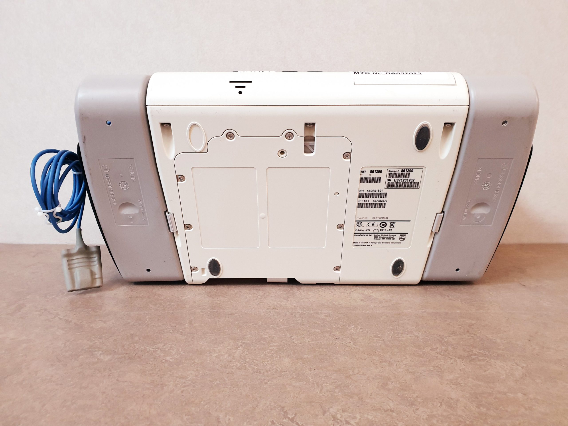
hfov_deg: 67.3
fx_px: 427
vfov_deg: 53.1
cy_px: 213
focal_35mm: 26
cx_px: 284
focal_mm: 4.3
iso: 320
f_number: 2.4
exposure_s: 1/50
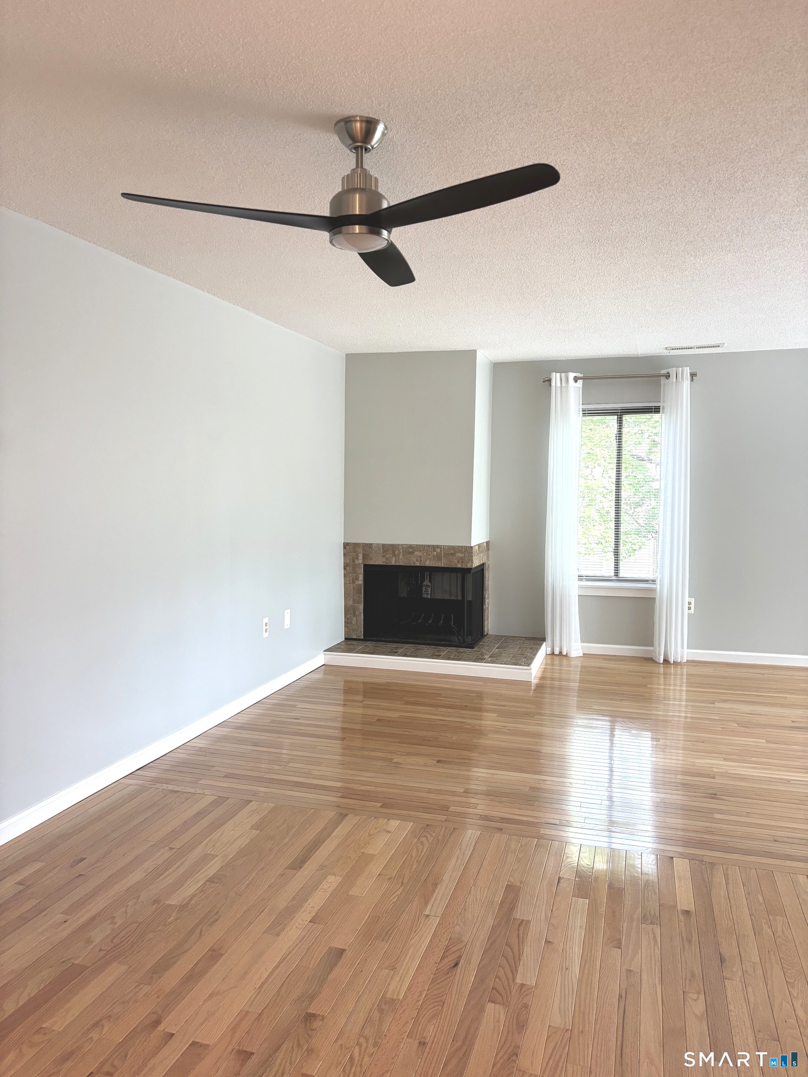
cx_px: 404
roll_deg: -0.8
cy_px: 538
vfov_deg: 67.3
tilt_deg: -3.9
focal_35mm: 26
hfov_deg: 53.1
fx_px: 809
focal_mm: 5.96
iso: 160
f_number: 1.6
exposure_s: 1/60
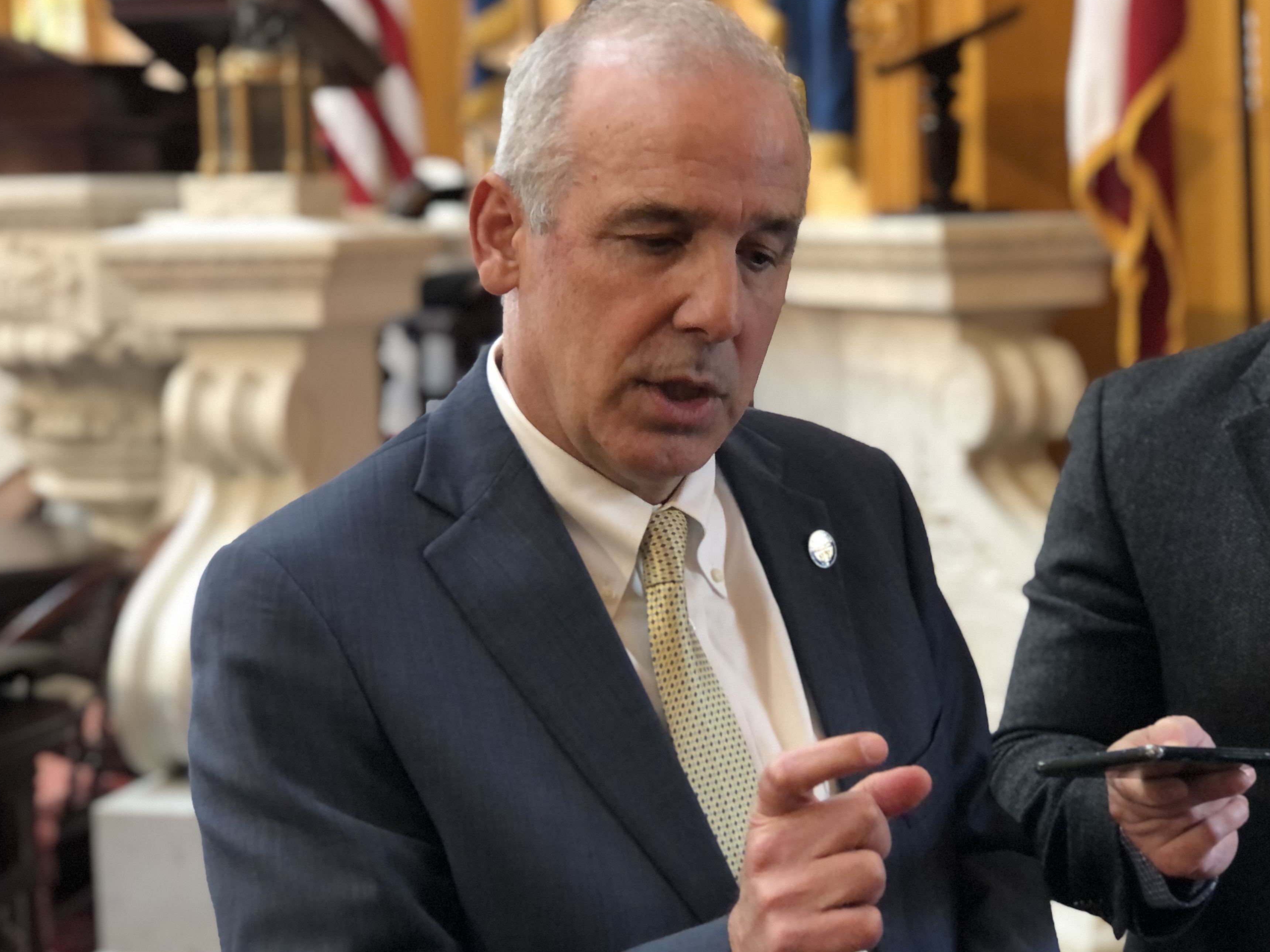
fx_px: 2164
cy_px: 488
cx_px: 646
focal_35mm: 59
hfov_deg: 32.7
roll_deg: +1.6
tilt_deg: -8.3
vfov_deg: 24.8
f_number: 2.8
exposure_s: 1/30
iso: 200
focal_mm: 6.6
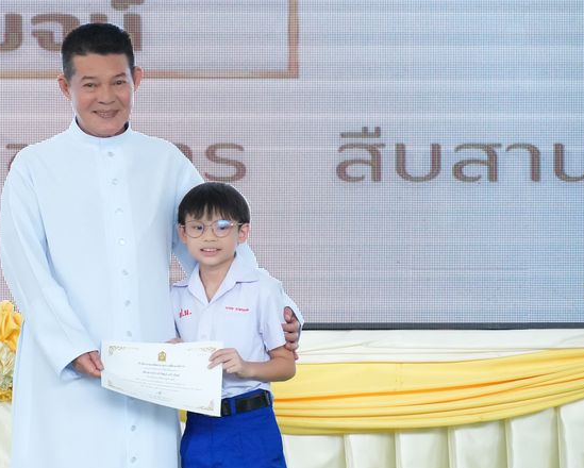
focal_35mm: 246
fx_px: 4255
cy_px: 218
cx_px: 111
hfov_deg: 7.8
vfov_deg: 6.3
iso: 4000
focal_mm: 96
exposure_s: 1/320
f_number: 5.6
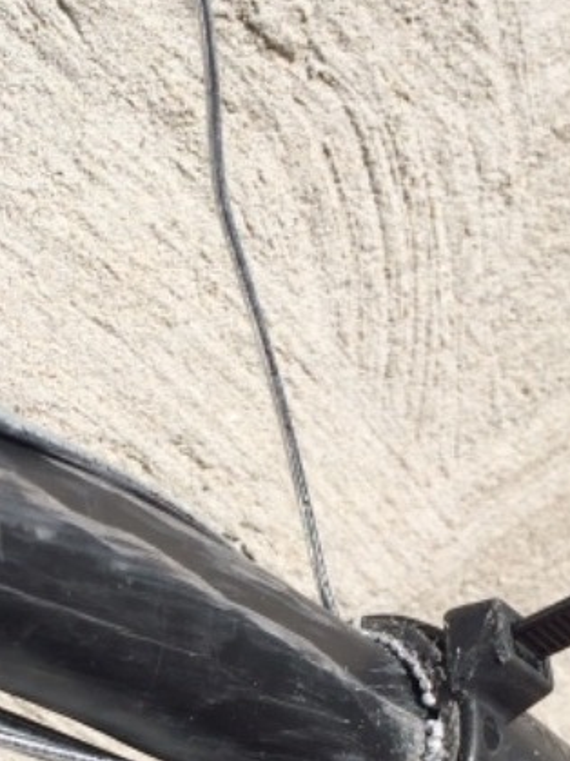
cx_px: 118
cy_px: 661
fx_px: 1889
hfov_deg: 17.0
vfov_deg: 22.3
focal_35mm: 86
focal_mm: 4.12
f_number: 2.2
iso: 32
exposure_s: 1/2564
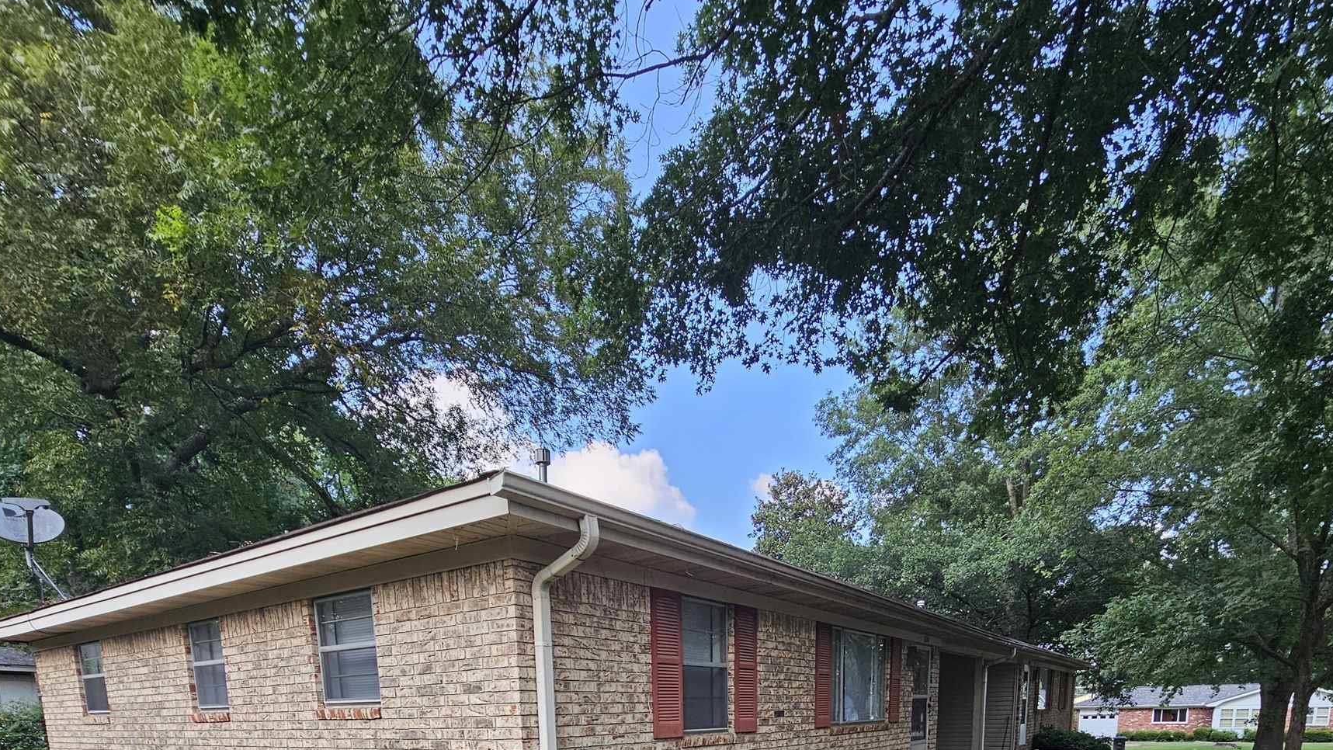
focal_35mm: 19
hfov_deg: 89.6
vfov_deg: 44.1
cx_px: 666
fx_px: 672
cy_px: 832
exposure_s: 1/345
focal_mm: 2.2
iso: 50
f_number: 2.2
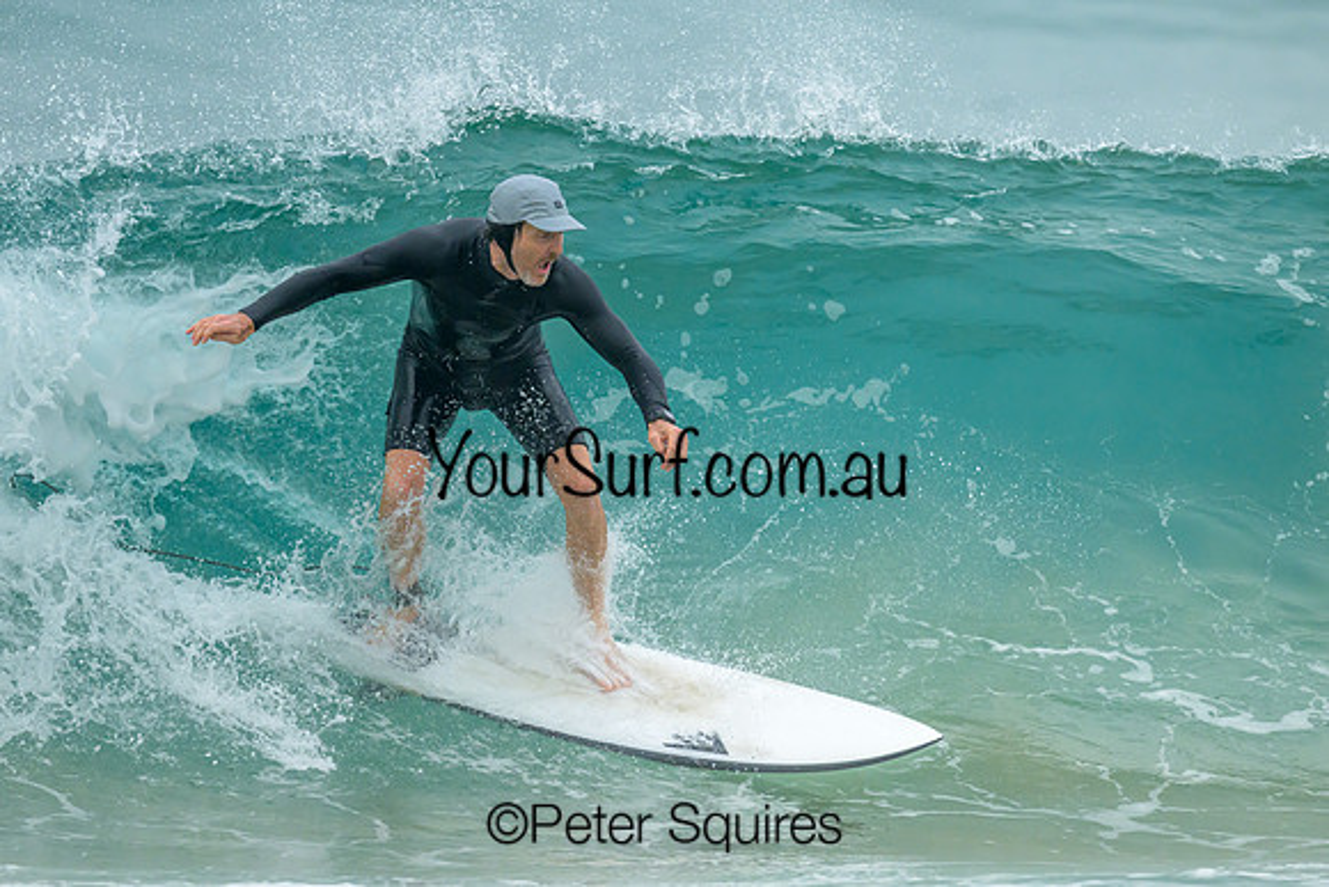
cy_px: 389
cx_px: 638
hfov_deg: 2.3
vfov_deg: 1.5
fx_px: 33162
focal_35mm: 898
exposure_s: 1/2500
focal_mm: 800
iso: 2200
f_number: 6.3
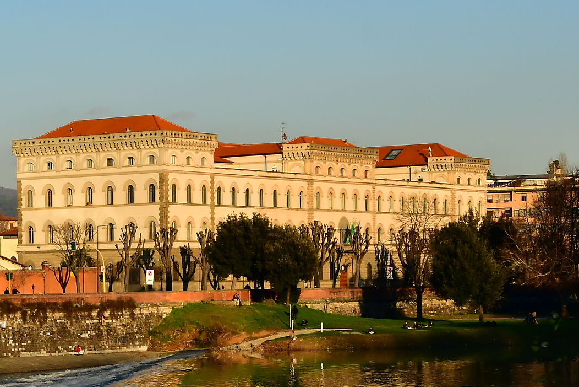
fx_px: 2091
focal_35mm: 130
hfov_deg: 15.6
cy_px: 255
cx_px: 45
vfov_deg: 10.5
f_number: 8
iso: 400
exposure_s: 1/1600
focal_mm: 38
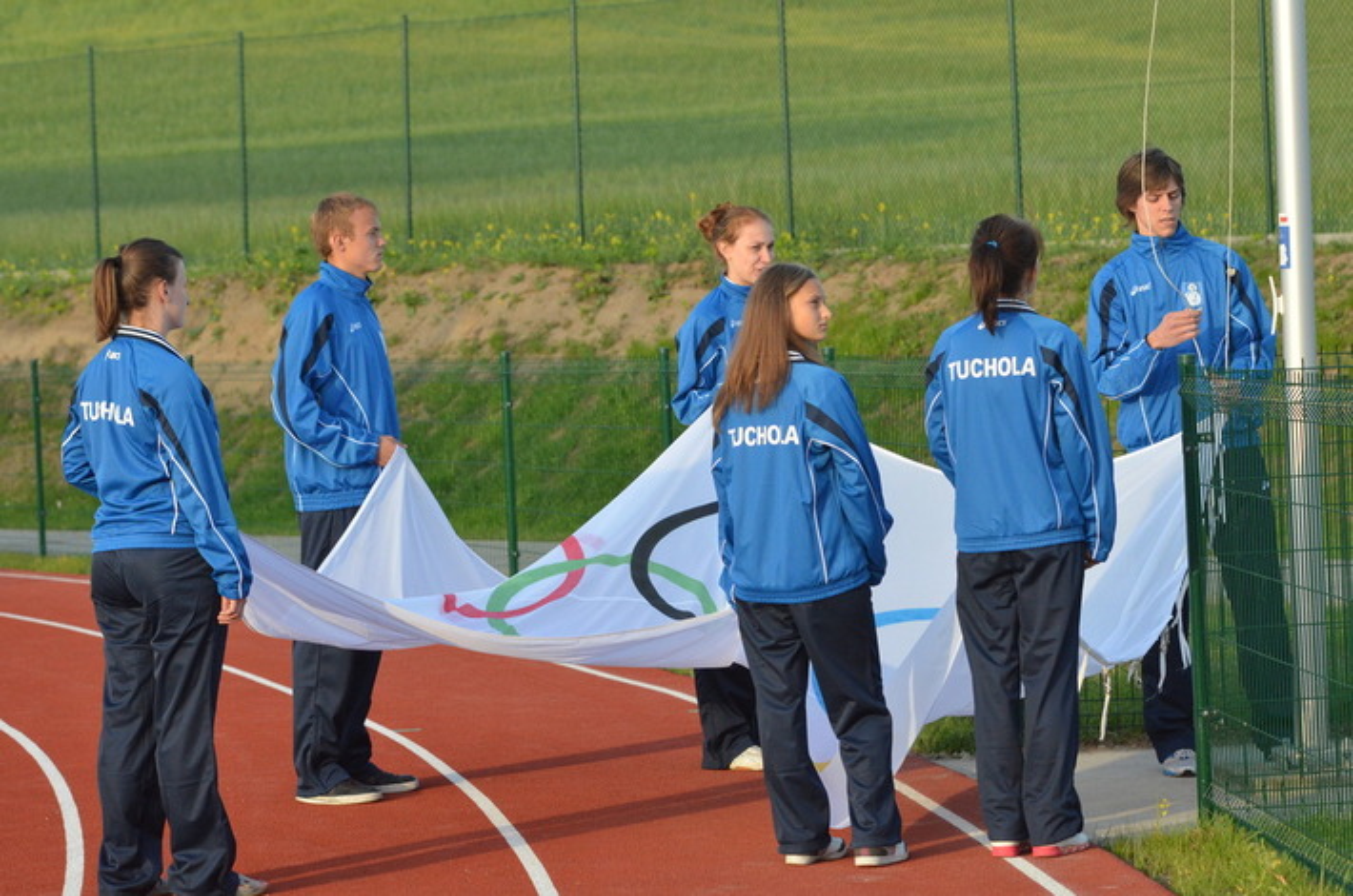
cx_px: 676
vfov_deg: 10.6
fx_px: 4837
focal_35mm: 129
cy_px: 448
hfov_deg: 15.9
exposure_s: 1/2500
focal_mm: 86
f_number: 5
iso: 1600
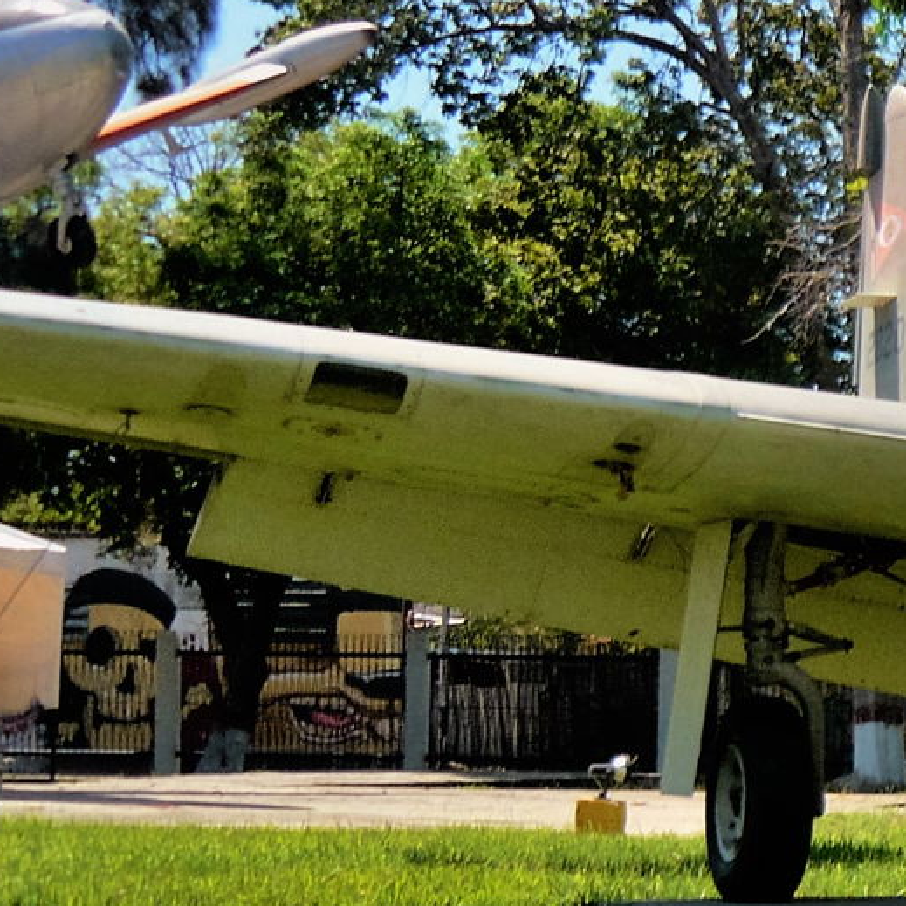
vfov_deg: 16.1
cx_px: 1540
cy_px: 550
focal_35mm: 108
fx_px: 3198
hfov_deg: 14.5
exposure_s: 1/125
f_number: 8
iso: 100
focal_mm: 5.5
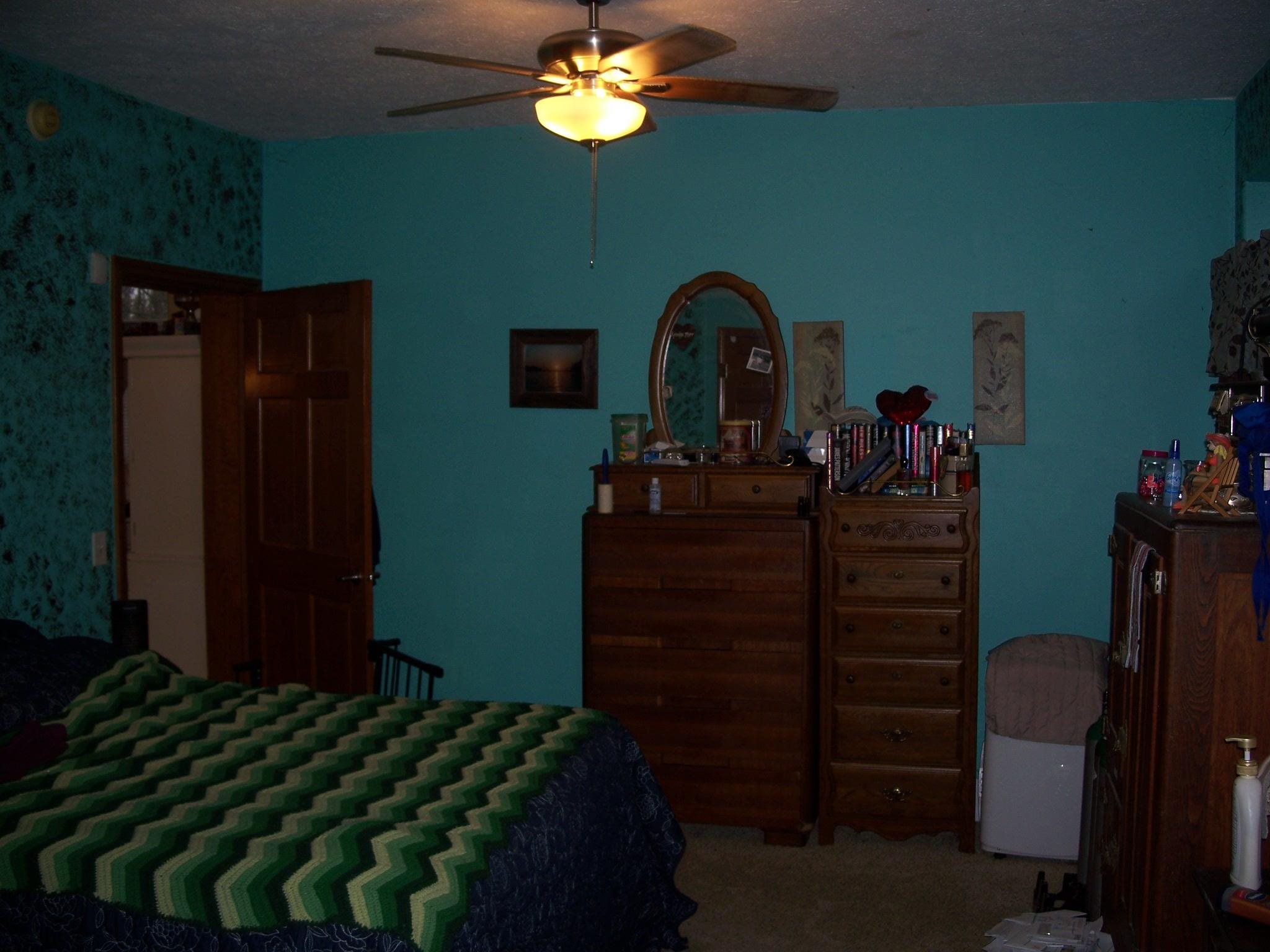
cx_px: 635
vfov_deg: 38.7
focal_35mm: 37
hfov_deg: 50.1
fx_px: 1357
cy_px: 476
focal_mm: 7.8
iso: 64
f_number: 2.8
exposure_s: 1/60
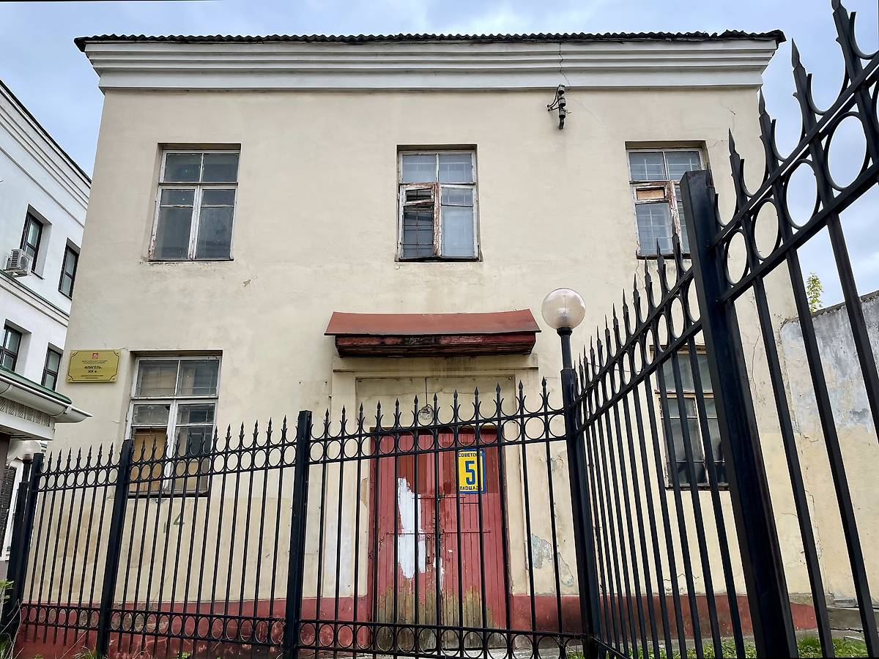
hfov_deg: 67.3
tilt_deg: +18.5
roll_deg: +0.2
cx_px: 440
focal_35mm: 26
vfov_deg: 53.1
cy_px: 330
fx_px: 660
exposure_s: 1/467
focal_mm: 4.2
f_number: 1.6
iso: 32
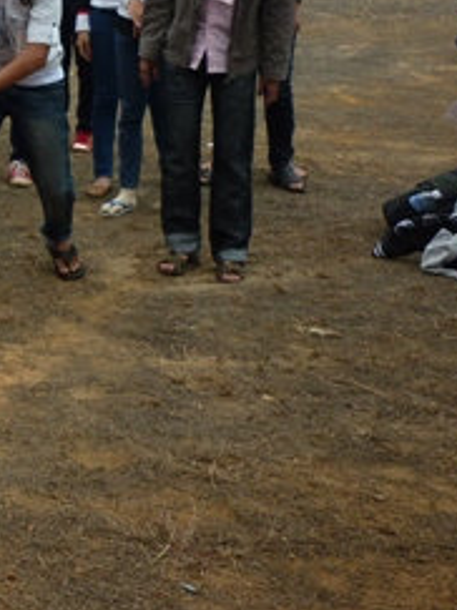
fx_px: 1533
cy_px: 15
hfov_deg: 15.3
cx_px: -289
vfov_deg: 21.8
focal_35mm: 87
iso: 80
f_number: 2.8
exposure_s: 1/320
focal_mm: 5.5
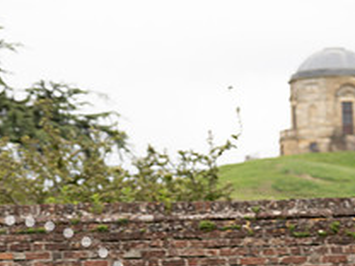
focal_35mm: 212
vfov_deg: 6.9
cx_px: 275
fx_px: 2174
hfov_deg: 9.3
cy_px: 332
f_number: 3.5
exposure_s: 1/1000
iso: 250
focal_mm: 70
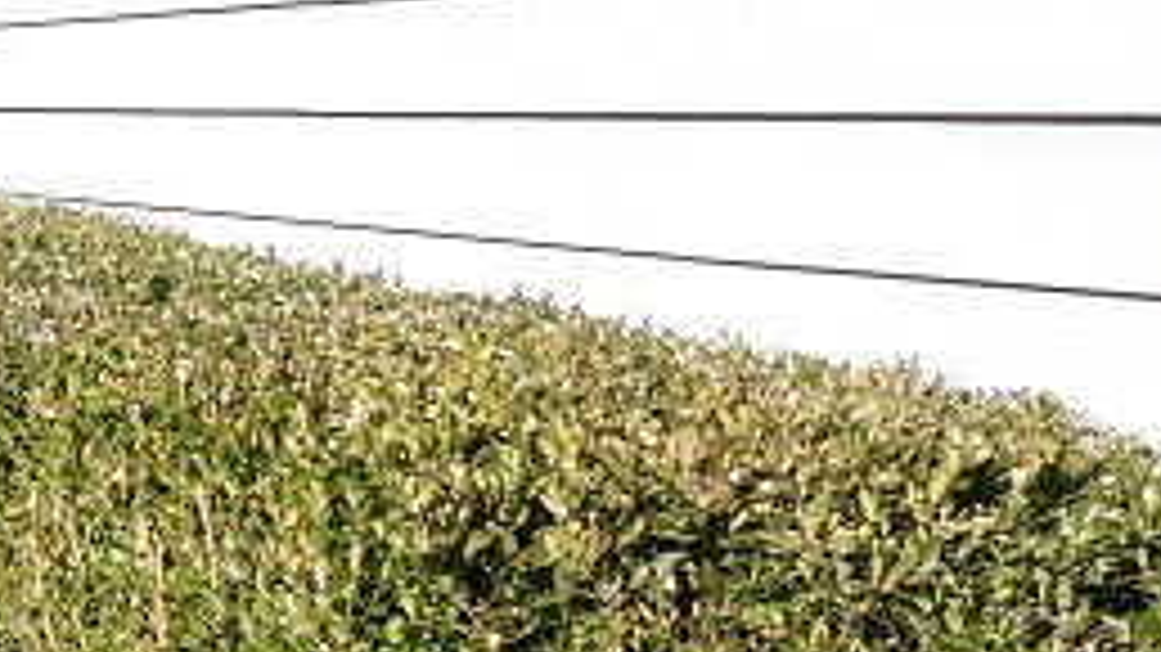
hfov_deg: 15.3
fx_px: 3755
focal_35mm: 122
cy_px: 286
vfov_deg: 9.9
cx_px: -882
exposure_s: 1/1600
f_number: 2.8
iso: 125
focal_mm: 9.12
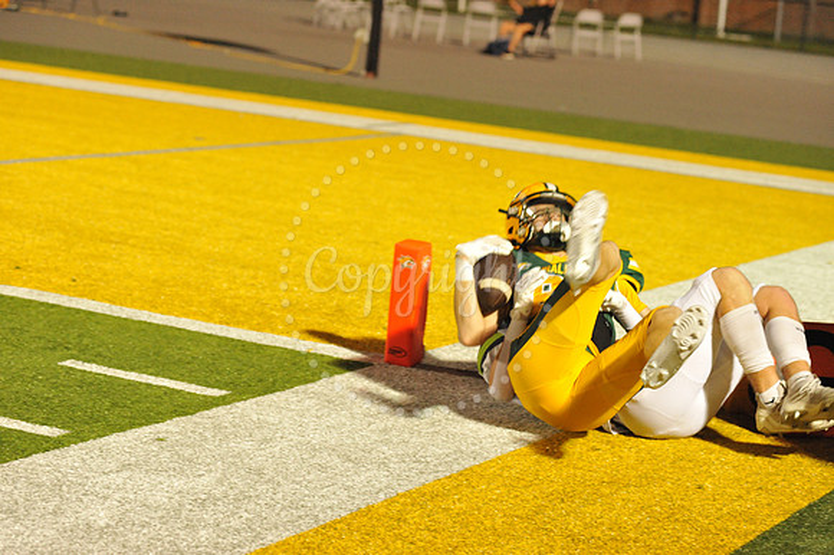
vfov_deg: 14.8
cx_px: 417
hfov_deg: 22.2
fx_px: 2130
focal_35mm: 92
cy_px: 278
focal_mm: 92
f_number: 4
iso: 6400
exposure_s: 1/320
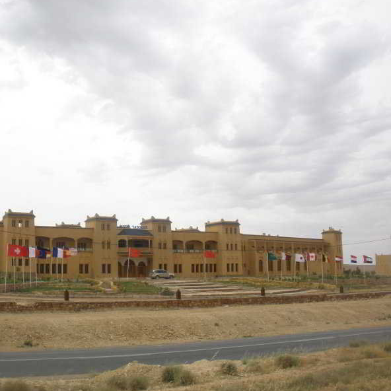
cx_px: 148
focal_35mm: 43
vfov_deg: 39.2
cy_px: 195
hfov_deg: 38.9
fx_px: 550
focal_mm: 6.3
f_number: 5.6
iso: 80
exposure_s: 1/125
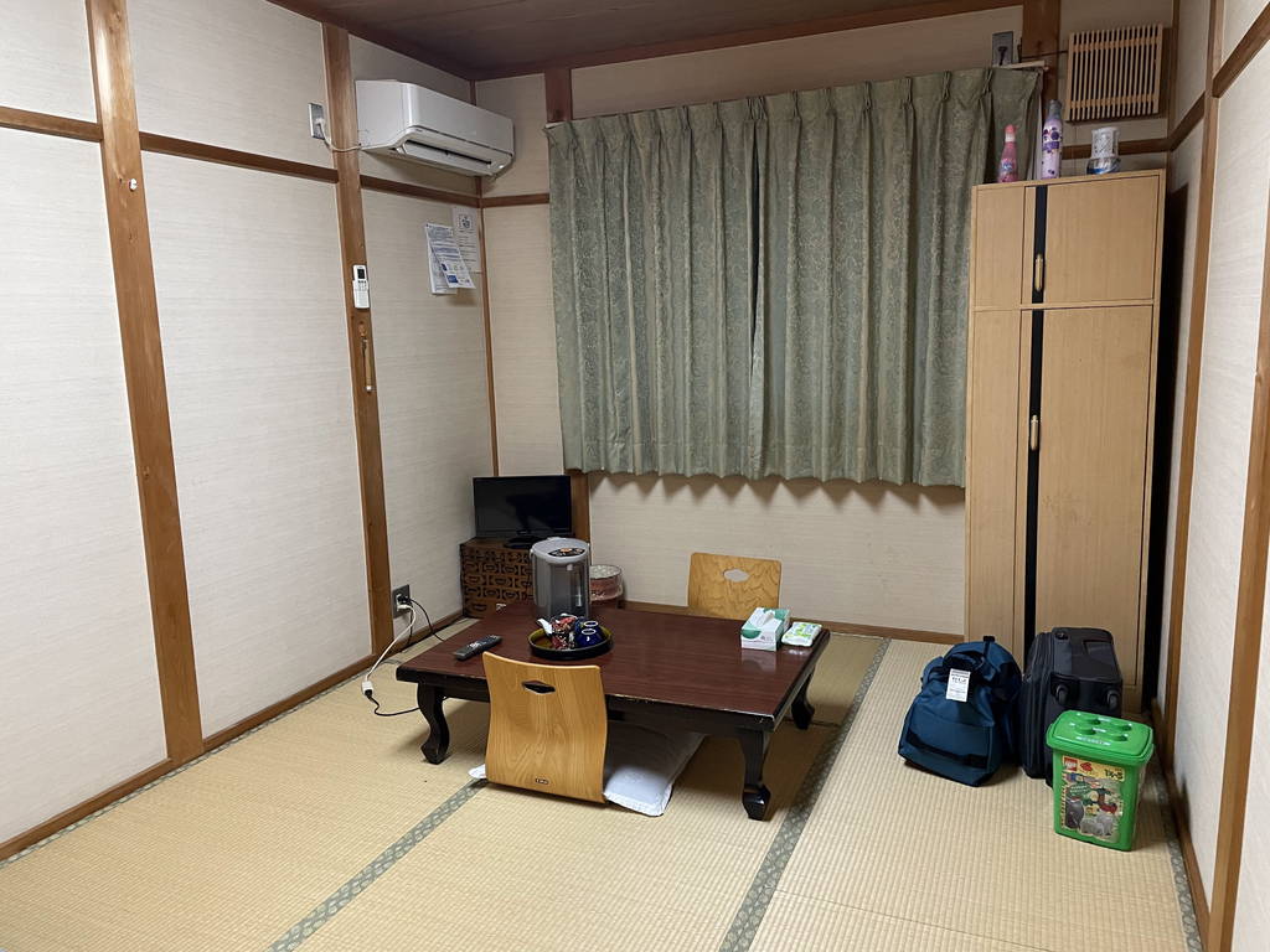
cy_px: 476
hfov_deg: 67.3
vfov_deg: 53.1
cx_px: 635
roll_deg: +1.6
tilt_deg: -8.7
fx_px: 954
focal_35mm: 26
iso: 320
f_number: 1.6
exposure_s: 1/60
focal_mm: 4.2
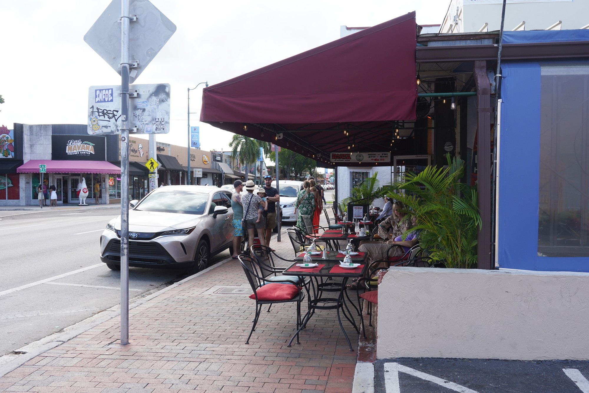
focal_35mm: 29
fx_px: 475
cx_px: 294
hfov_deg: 63.7
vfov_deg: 45.0
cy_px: 196
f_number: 14
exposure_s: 1/100
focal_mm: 29
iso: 400
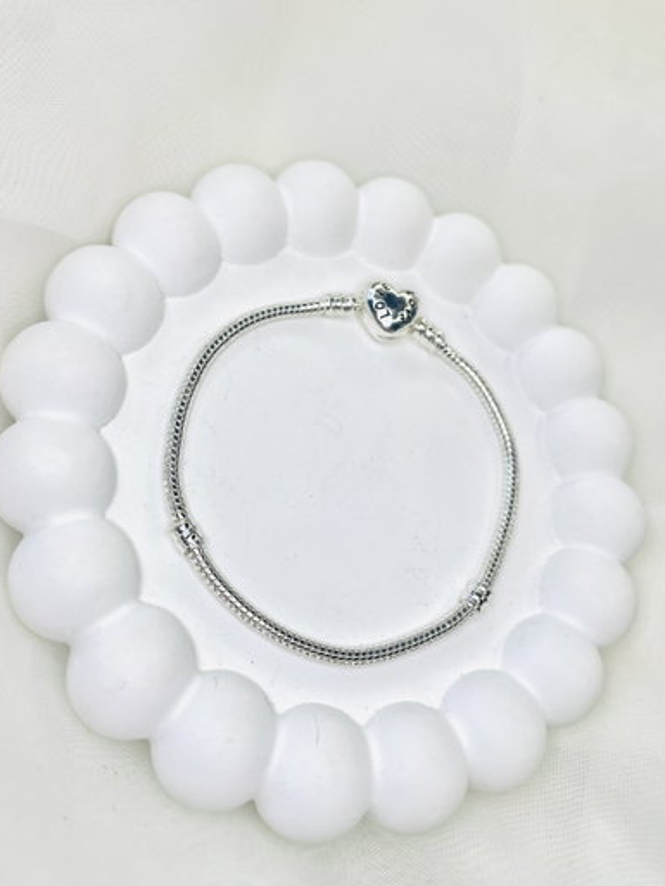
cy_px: 433
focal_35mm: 27
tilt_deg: -58.0
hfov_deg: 51.4
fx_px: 691
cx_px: 326
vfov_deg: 65.3
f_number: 1.6
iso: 32
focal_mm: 4.2
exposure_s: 1/380
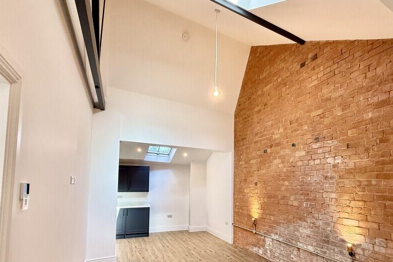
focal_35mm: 19
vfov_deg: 63.2
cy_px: 171
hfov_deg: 85.9
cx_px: 234
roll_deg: -0.3
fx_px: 207
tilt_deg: +4.7
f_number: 2.2
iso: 200
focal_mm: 2.22
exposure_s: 1/100
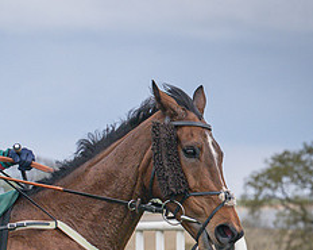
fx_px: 2517
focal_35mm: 272
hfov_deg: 7.1
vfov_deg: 5.6
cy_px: 310
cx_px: 311
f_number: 4
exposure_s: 1/4000
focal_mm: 70
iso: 400
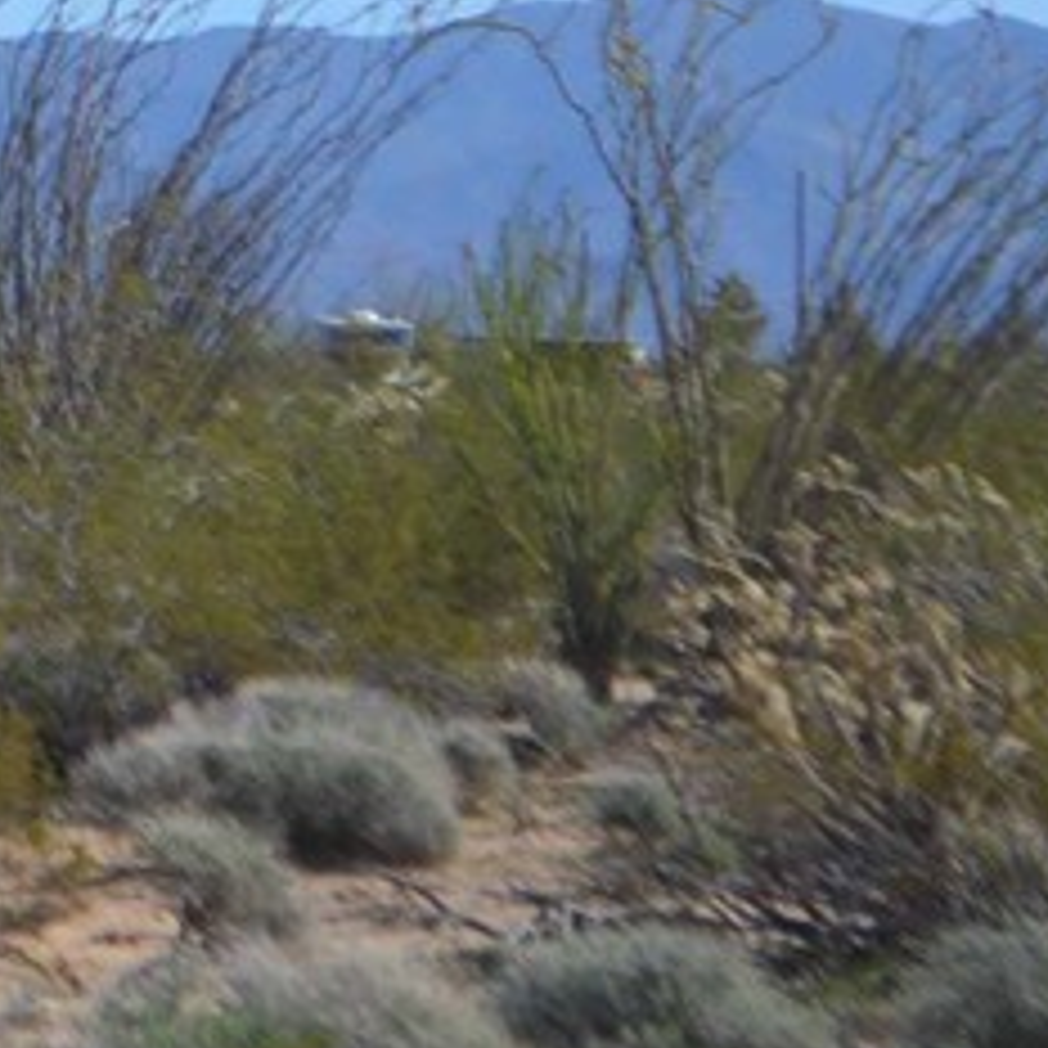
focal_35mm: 327
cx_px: -1129
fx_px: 11200
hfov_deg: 5.2
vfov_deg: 5.4
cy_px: 144
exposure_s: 1/1600
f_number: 7.1
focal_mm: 55
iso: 400
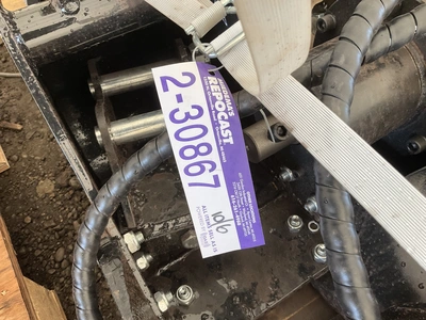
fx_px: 357
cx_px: 213
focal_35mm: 29
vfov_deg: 48.2
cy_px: 160
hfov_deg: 61.7
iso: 50
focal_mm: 3
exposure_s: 1/122
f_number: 1.8
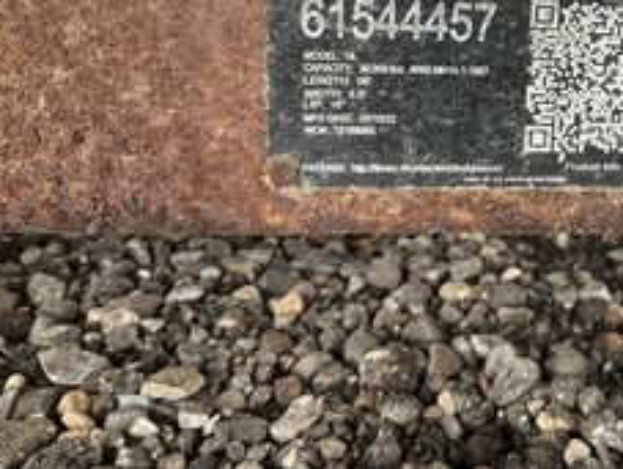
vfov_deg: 27.7
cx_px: 530
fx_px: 919
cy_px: 60
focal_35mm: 51
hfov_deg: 35.7
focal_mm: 3
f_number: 1.8
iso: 64
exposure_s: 1/100
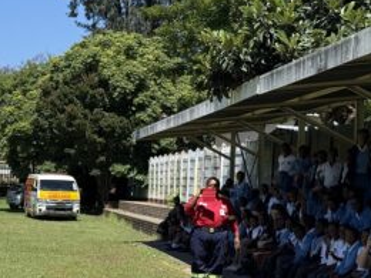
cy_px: 192
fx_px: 1029
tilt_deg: -1.9
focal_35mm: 96
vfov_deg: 15.4
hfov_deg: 19.8
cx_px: 3
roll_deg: -2.4
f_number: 1.78
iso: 64
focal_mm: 6.76
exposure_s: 1/4098
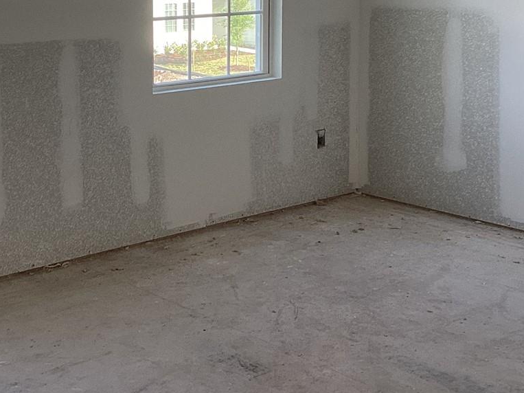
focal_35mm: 65
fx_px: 984
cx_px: 141
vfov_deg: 22.2
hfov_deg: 29.4
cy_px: 71
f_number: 2.4
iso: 50
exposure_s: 1/120
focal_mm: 3.3
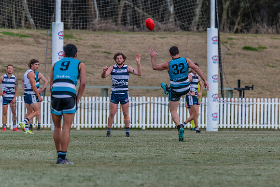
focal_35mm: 502
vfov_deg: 2.7
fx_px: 3909
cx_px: 176
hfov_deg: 4.1
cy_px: 90
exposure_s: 1/1600
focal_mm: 380
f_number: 6
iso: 1250
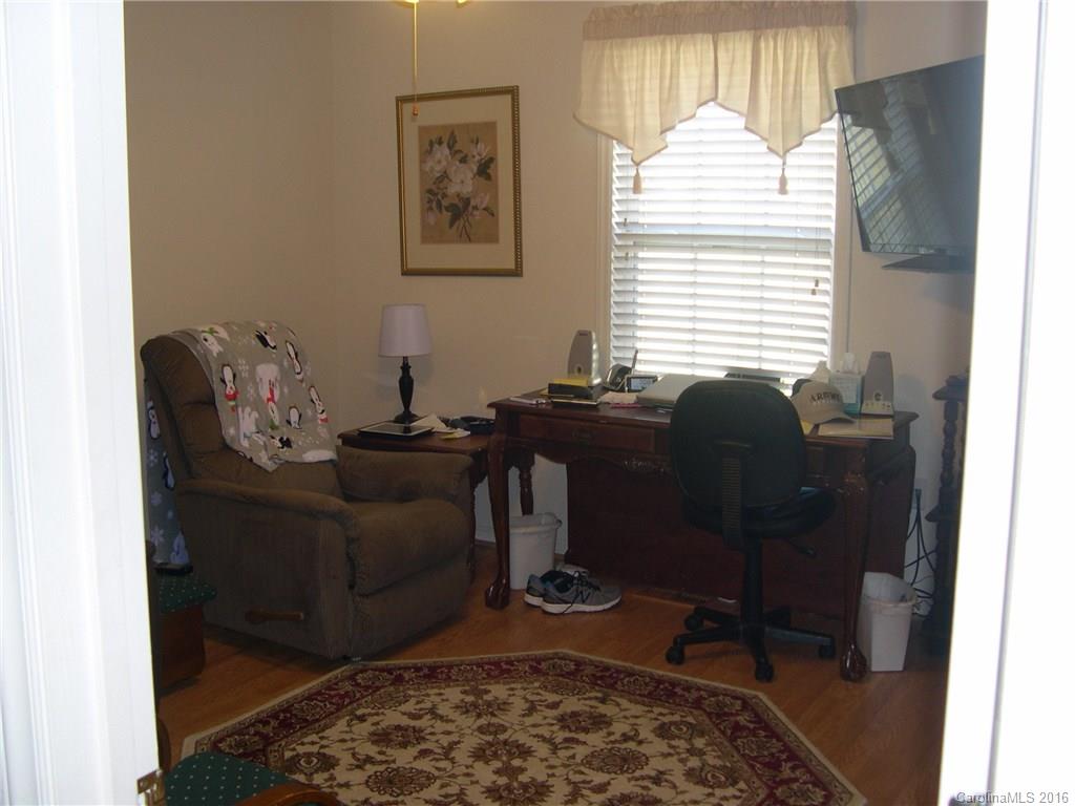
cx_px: 538
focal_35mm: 38
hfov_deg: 49.0
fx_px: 1180
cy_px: 403
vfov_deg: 37.7
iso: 100
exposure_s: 1/30
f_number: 2.8
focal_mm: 8
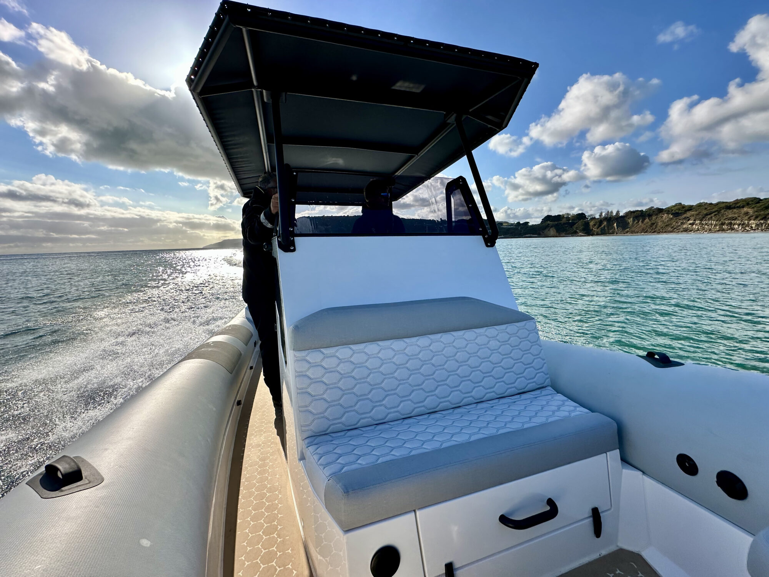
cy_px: 288
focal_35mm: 14
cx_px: 384
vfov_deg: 85.7
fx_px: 311
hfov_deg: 102.1
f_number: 2.2
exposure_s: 1/2020
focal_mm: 2.22
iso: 50
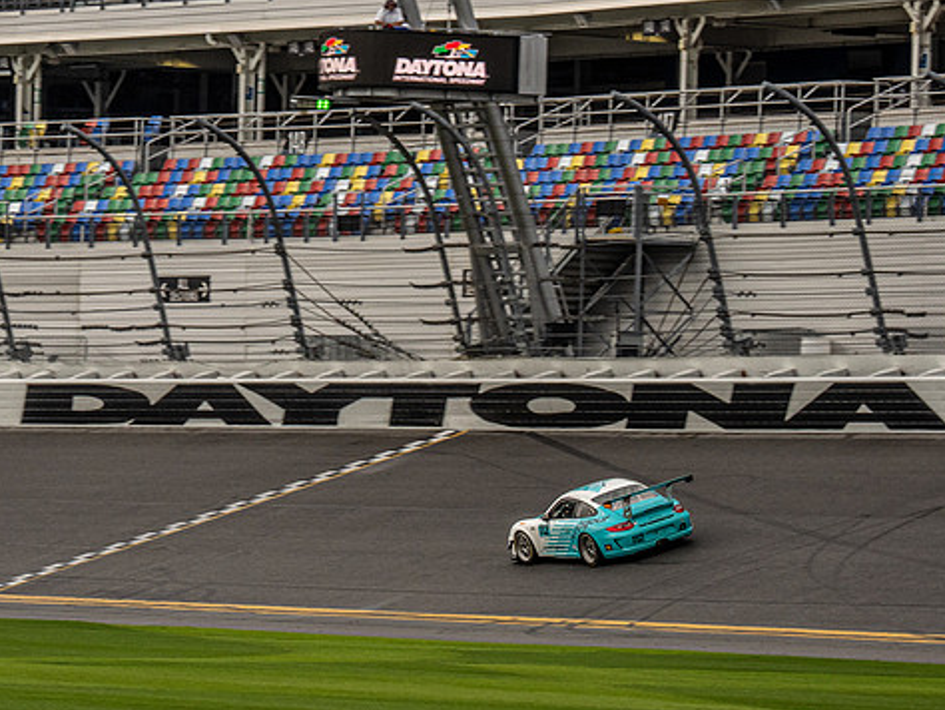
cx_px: 205
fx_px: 8713
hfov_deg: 6.2
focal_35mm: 319
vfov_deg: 4.7
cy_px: 291
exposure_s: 1/400
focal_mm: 100
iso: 400
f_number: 11
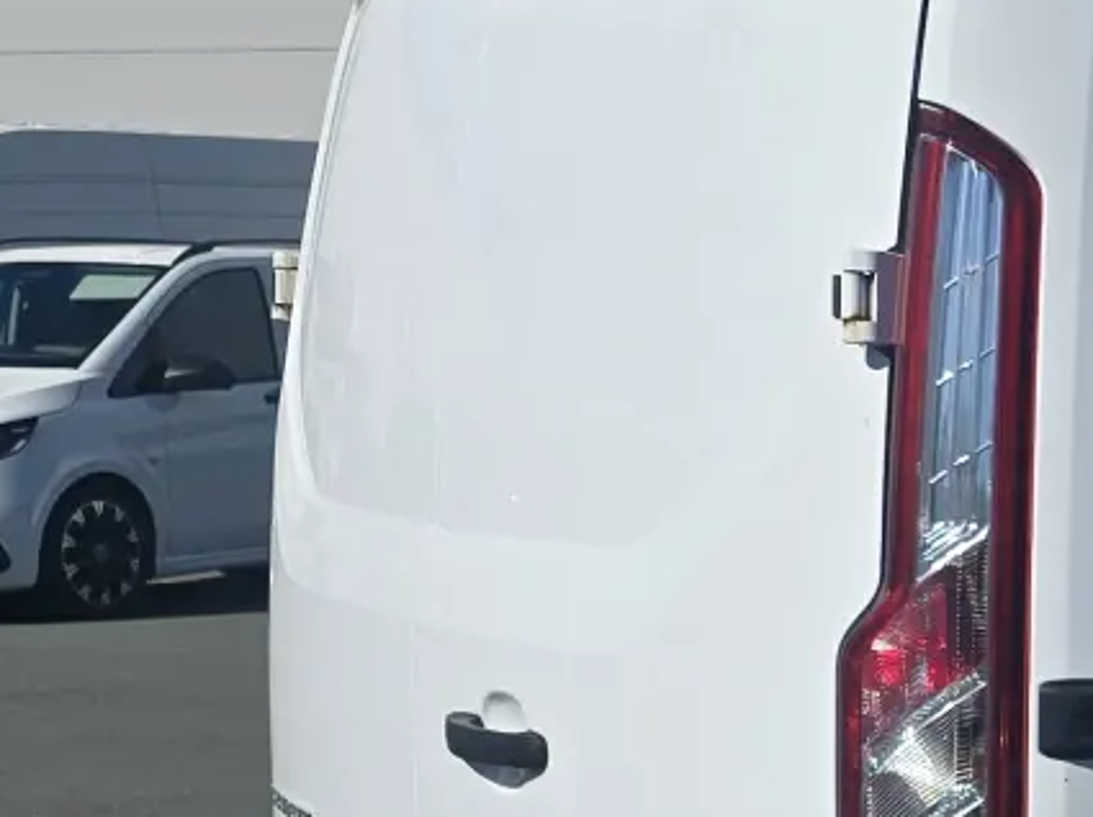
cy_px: 768
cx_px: 1646
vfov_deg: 14.0
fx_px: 3281
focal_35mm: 104
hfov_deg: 17.1
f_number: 1.7
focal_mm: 6.3
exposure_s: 1/1580
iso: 12
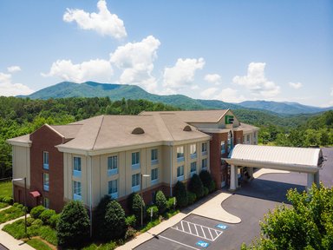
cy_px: 125
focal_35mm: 24
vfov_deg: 56.8
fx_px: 231
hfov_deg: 71.6
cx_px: 166
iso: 100
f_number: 2.8
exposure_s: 1/1100
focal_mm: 4.5
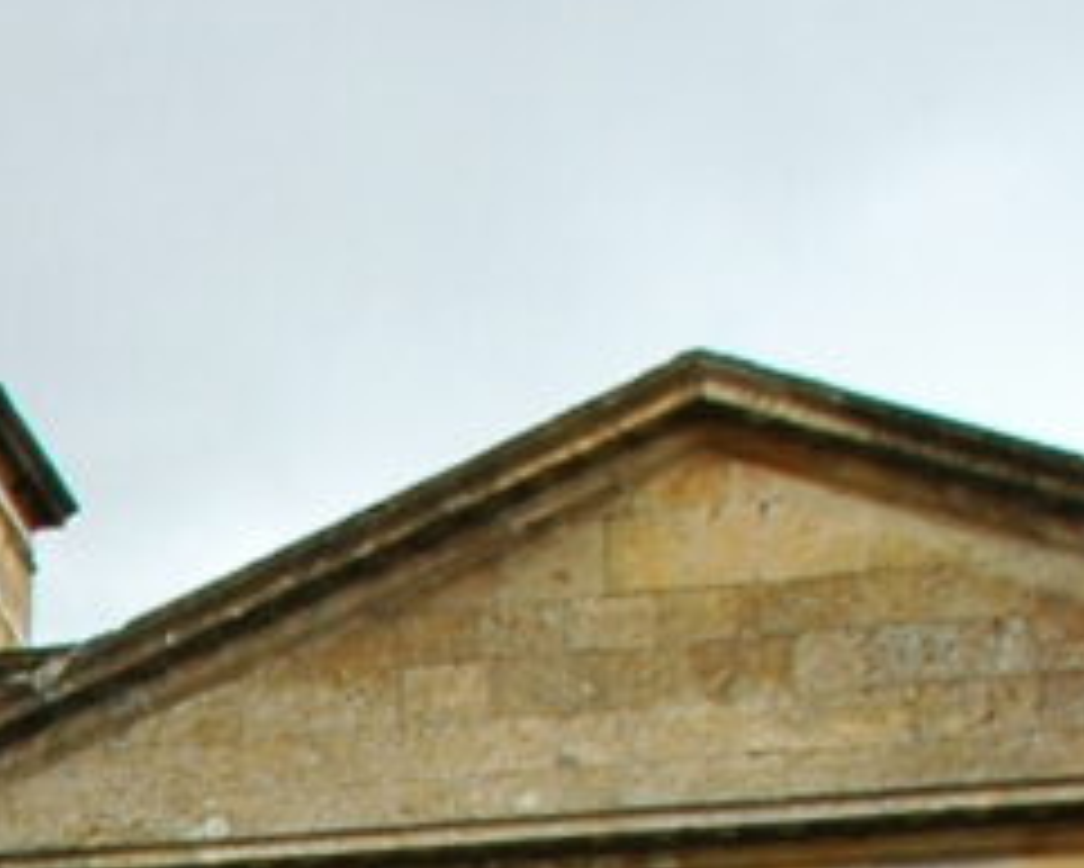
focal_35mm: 202
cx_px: -2172
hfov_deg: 8.1
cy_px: 2282
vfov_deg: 7.1
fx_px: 6483
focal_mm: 18
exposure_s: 1/125
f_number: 8
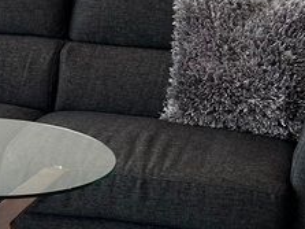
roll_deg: +0.0
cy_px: 78
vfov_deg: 10.6
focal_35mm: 140
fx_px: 1233
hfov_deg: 13.6
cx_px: -92
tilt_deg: -13.8
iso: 40
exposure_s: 1/120
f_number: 1.5
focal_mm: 5.7
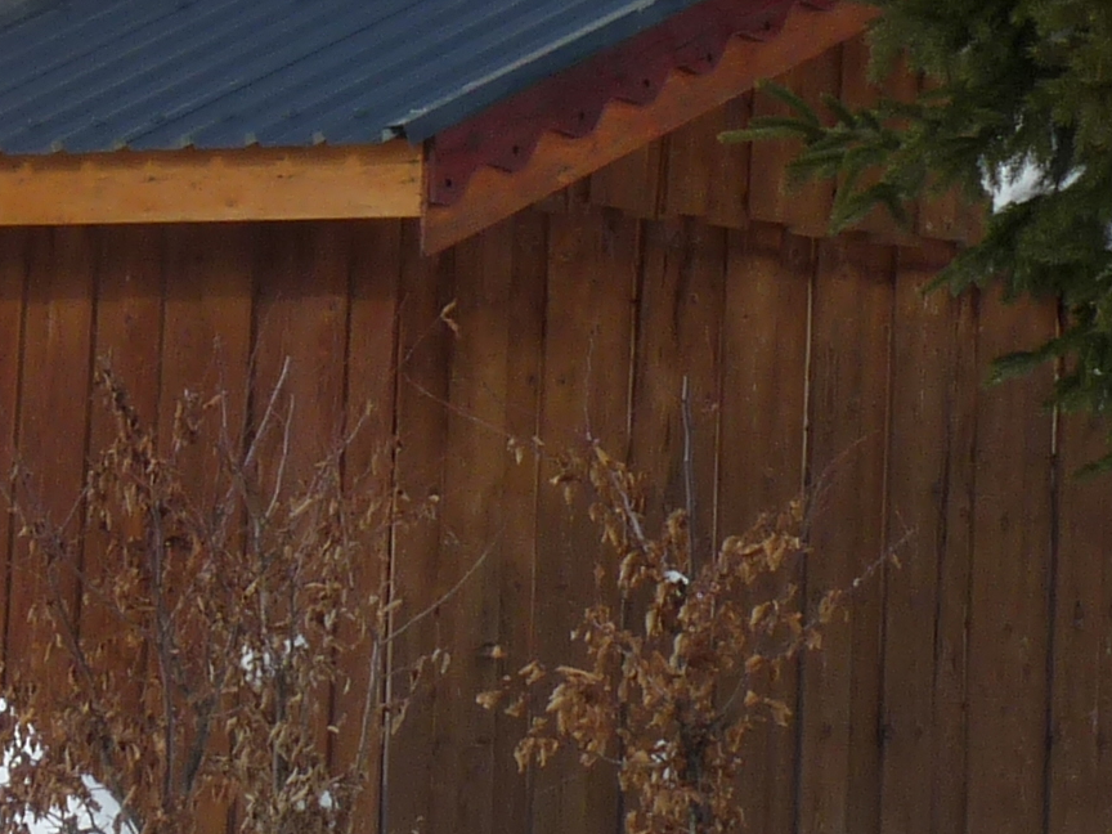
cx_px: -48
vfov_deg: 7.1
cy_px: -140
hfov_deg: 9.5
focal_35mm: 207
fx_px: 6650
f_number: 5.6
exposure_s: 1/320
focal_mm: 8.7
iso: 100
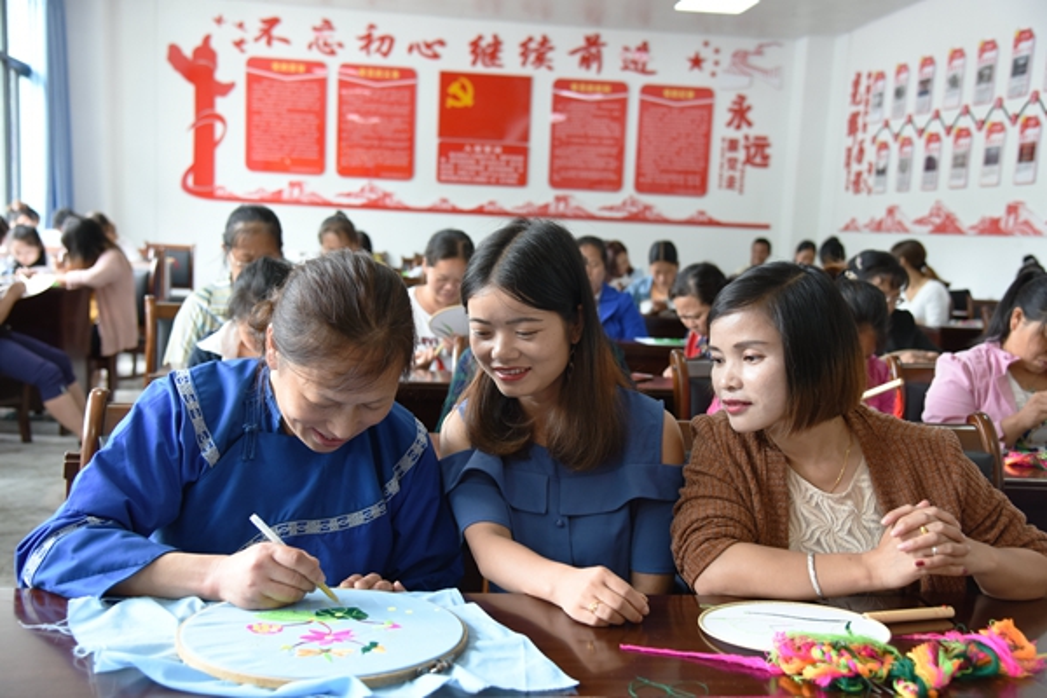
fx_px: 1163
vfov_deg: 33.4
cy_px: 349
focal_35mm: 40
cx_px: 524
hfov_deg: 48.5
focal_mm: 40
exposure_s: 1/80
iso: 800
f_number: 4.5
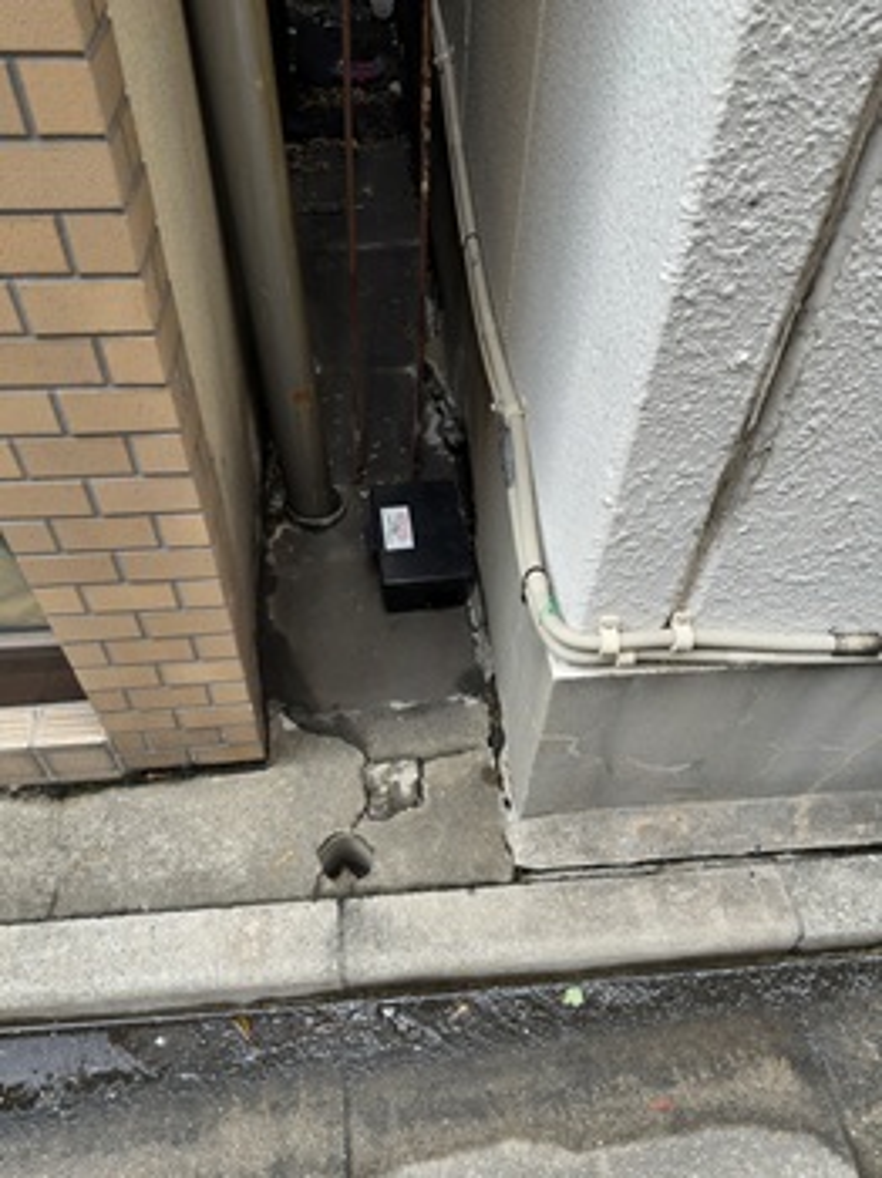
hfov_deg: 56.8
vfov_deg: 71.6
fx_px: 816
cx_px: 441
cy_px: 589
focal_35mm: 24
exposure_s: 1/121
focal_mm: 6.76
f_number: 1.78
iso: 50
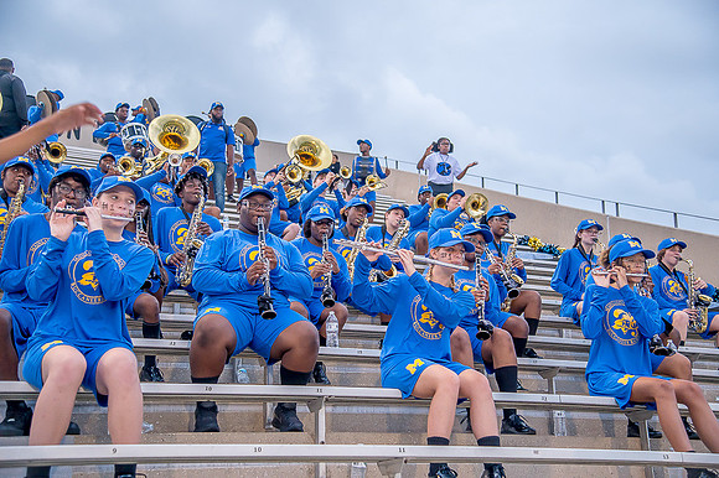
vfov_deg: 29.2
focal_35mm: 46
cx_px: 360
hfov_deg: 42.8
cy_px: 239
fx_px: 918
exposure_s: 1/250
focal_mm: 46
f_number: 4
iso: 1250
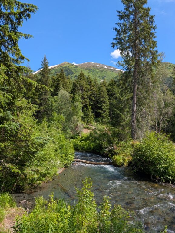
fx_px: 161
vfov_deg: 71.5
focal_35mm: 24
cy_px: 116
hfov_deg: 56.9
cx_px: 88
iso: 20
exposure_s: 1/606
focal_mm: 6.9
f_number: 1.68
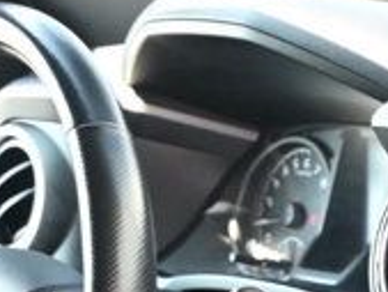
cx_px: 902
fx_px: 1963
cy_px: 713
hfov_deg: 10.0
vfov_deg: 7.8
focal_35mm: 175
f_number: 3.8
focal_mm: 20
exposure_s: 1/125
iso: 1000
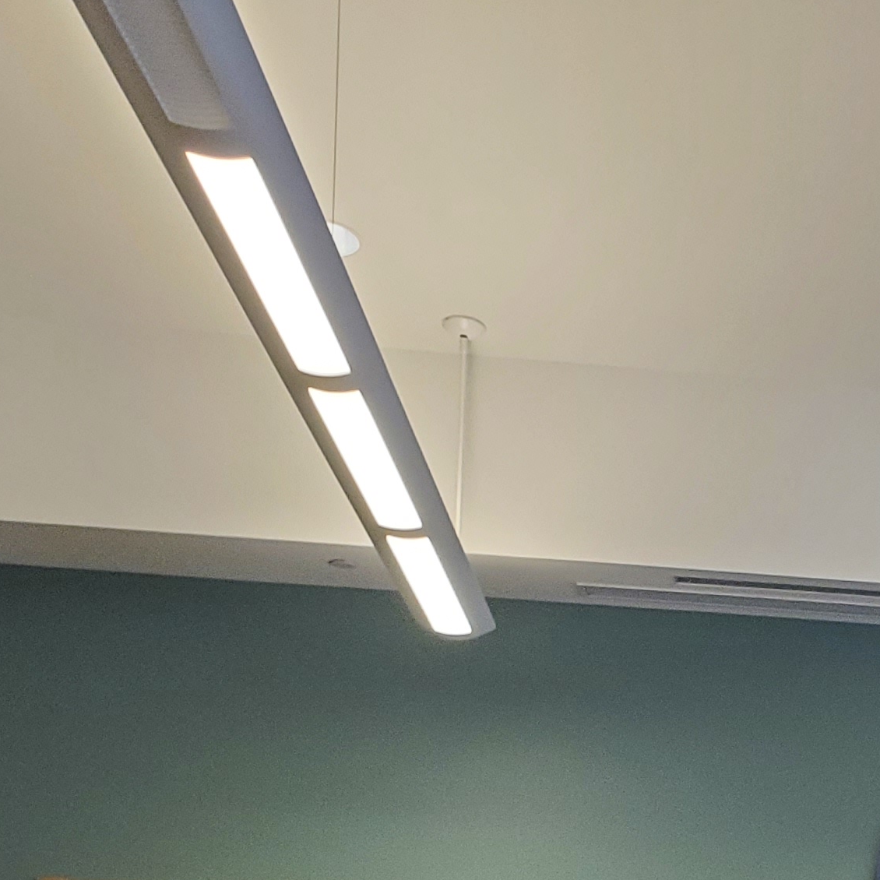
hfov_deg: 18.8
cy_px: 1145
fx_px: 2358
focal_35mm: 82
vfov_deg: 19.5
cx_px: 1300
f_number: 2.4
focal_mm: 4.3
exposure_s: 1/60
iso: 200
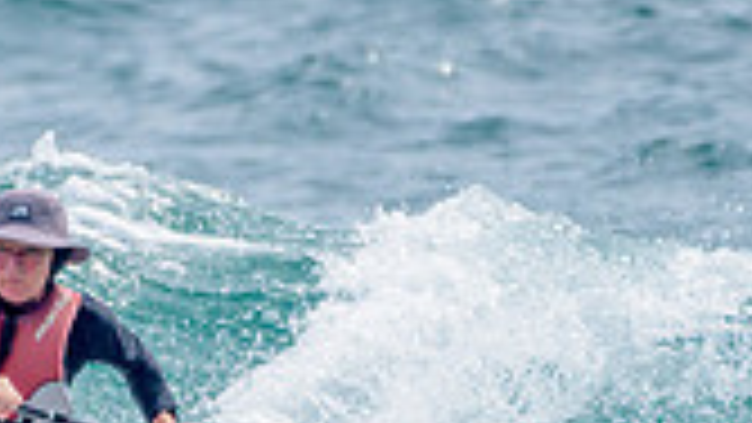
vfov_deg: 0.5
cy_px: 382
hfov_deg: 1.0
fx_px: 44394
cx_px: 19
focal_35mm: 2226
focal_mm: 500
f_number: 5.6
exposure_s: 1/2000
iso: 220
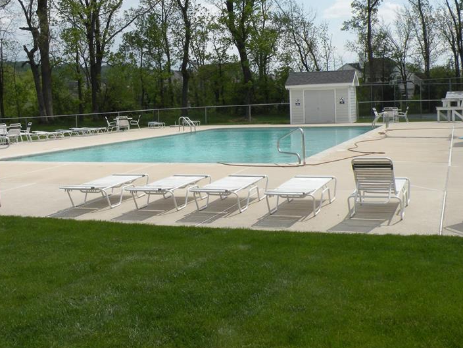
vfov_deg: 30.0
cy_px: 114
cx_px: 227
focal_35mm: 48
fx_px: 642
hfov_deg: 39.7
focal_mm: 5.8
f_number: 8
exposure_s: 1/313
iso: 64
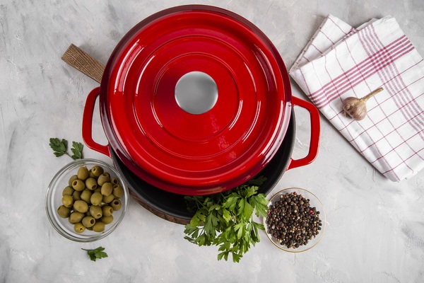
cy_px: 142
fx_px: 377
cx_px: 212
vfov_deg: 41.1
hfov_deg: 58.7
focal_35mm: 32
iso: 100
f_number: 18
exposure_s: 1/160
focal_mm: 32
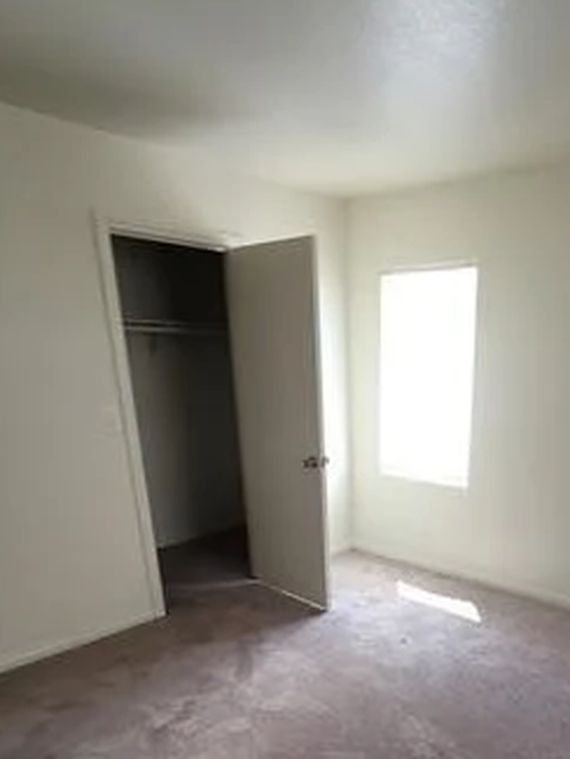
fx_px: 527
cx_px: 416
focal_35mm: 24
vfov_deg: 67.4
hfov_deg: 54.6
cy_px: 563
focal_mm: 2.2
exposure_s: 1/60
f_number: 2.2
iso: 100
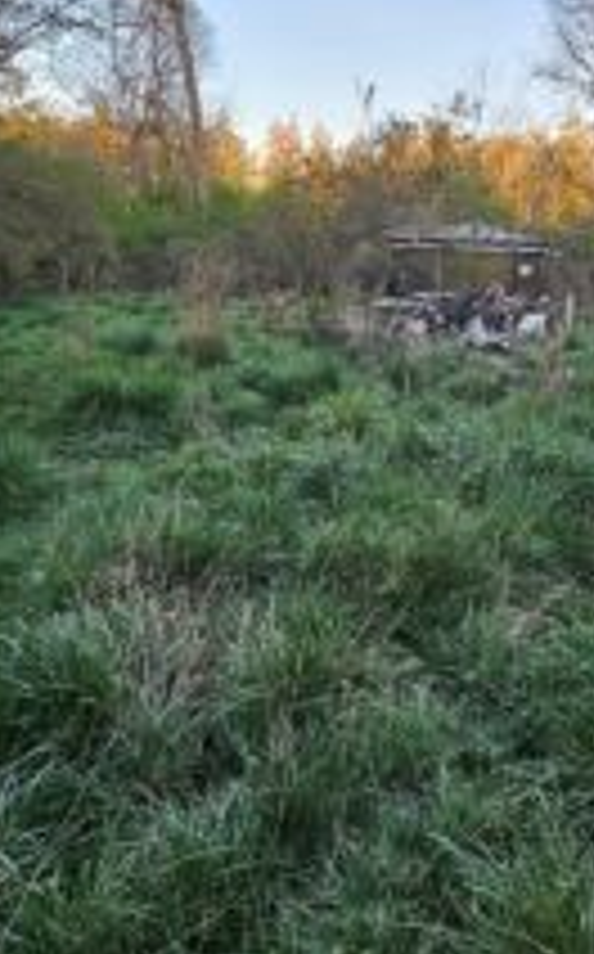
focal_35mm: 26
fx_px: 675
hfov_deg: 44.7
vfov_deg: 69.1
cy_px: 346
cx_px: 490
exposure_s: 1/120
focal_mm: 2.2
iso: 80
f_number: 2.2
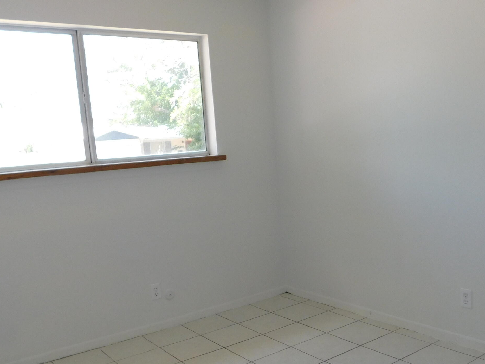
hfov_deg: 50.0
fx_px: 518
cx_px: 270
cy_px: 231
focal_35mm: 37
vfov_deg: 38.4
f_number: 3
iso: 125
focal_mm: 4
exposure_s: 1/80
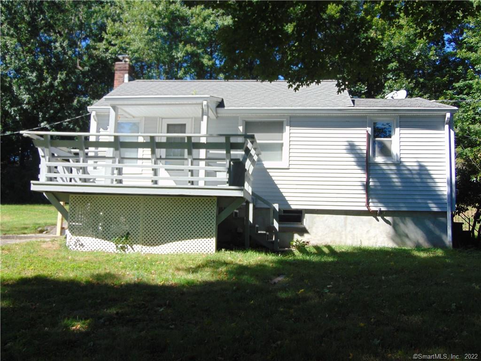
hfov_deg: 52.6
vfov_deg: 40.7
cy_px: 180
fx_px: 486
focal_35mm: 35
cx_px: 240
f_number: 3.2
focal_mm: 6.3
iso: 80
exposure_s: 1/500
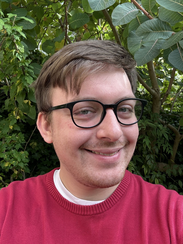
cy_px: 122
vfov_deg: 60.0
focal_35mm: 30
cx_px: 92
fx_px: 211
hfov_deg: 46.8
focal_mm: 2.69
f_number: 1.9
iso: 32
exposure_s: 1/121
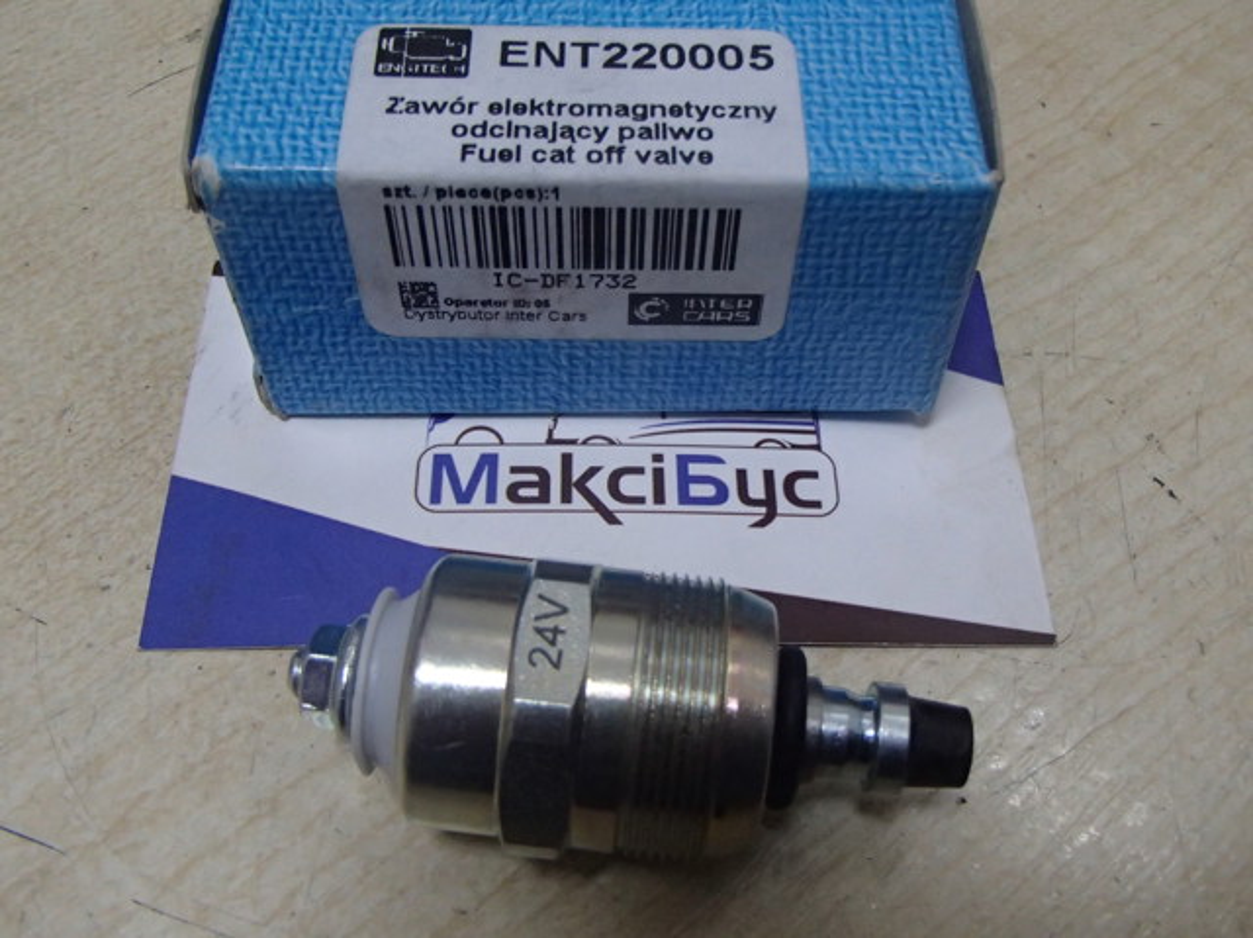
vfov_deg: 38.6
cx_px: 626
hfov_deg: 50.2
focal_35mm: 37
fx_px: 1338
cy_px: 469
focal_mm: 6.64
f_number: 4.7
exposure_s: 1/80
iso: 800
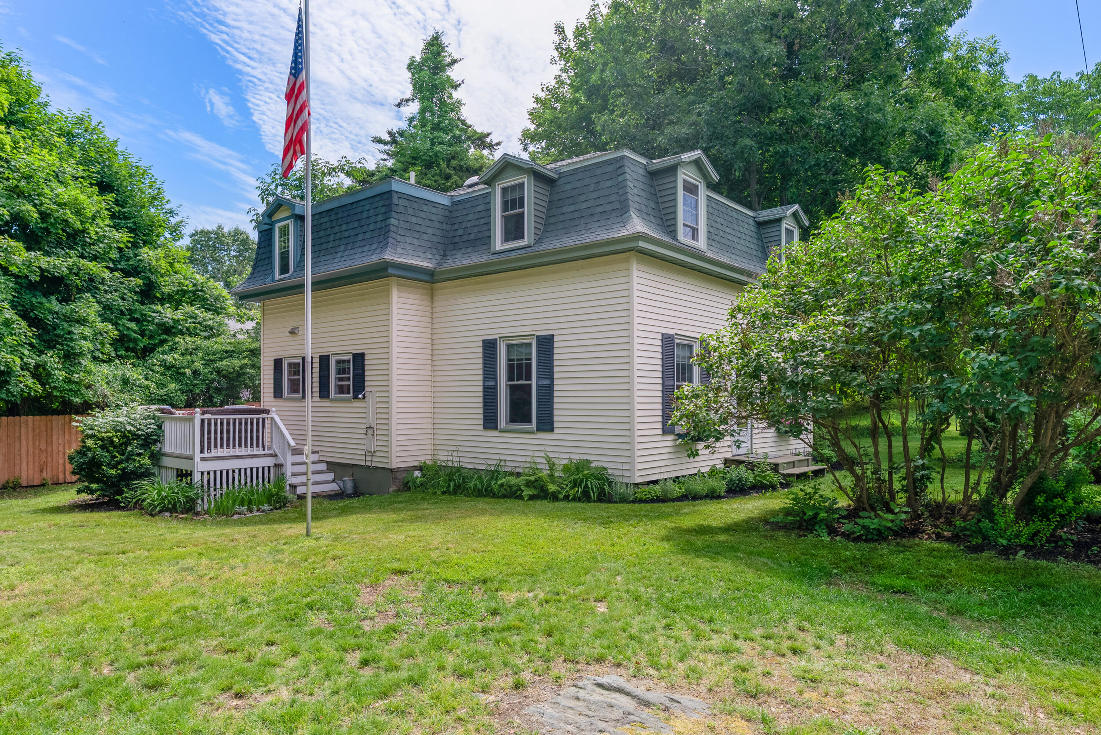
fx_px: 643
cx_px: 550
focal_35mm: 21
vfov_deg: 59.6
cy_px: 368
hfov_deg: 81.2
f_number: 7.1
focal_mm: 21
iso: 320
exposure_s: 1/400
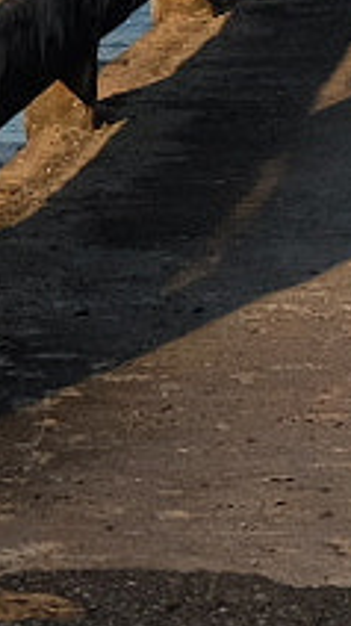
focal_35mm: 403
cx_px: 773
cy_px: -501
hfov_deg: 3.0
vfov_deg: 5.3
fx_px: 6679
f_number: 3.6
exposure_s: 1/5400
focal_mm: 34.3
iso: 800
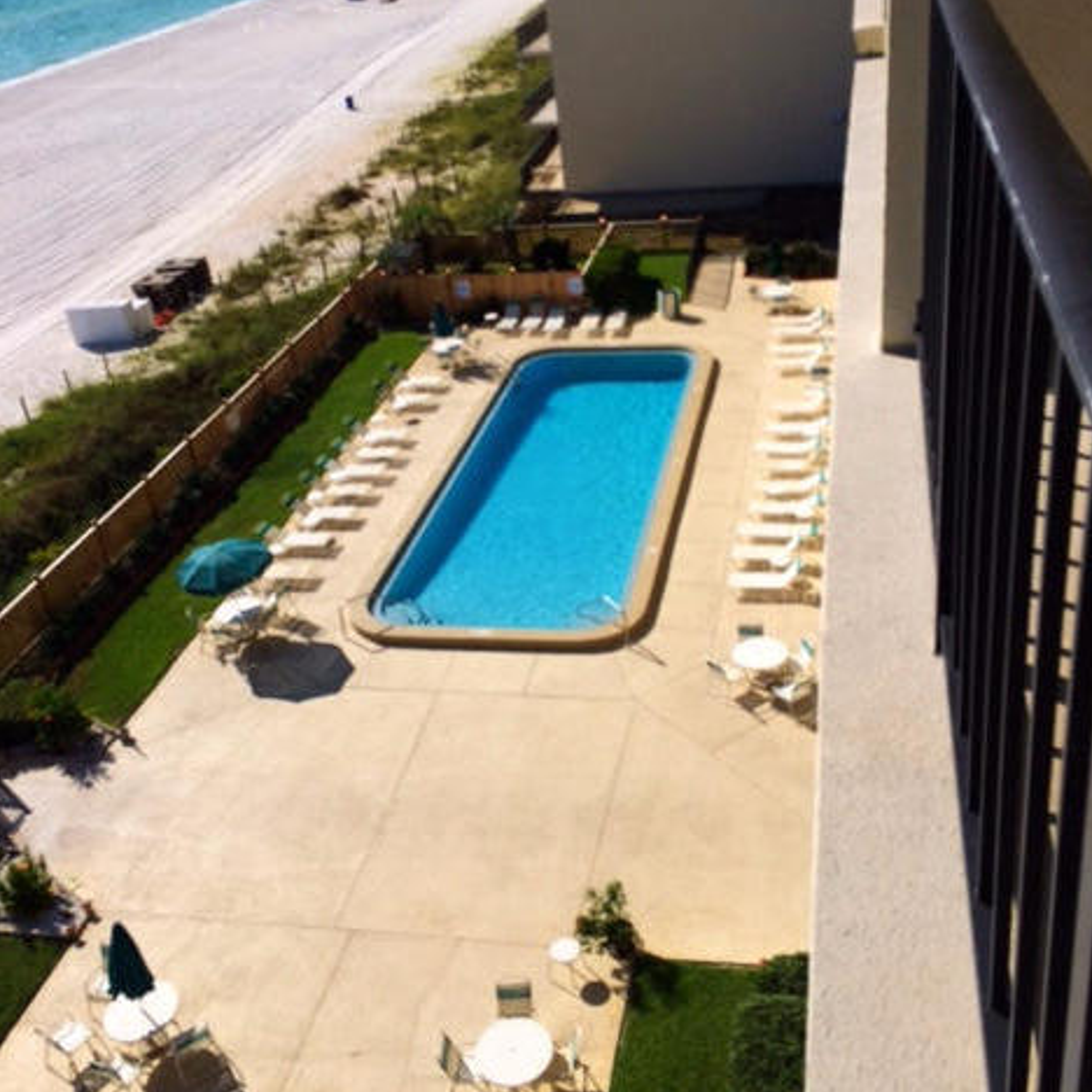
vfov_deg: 47.1
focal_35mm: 35
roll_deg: +7.6
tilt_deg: -27.6
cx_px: 555
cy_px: 481
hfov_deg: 47.2
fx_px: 1249
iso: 32
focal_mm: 4.15
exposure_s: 1/5882
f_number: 2.2
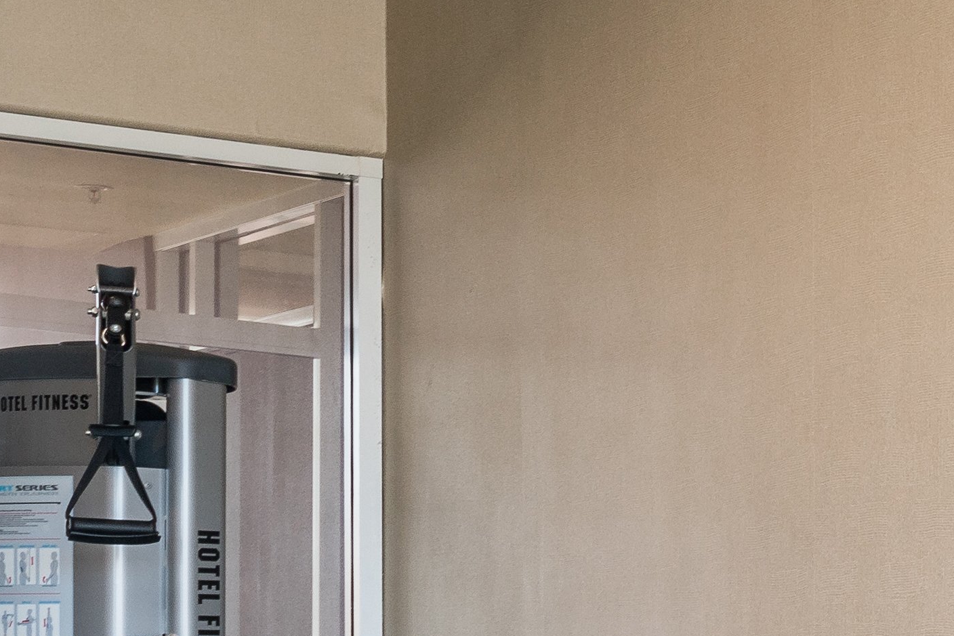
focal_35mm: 96
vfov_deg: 13.0
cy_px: 1119
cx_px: 2126
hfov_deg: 15.1
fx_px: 2544
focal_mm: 17
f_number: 8
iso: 160
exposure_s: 1/8
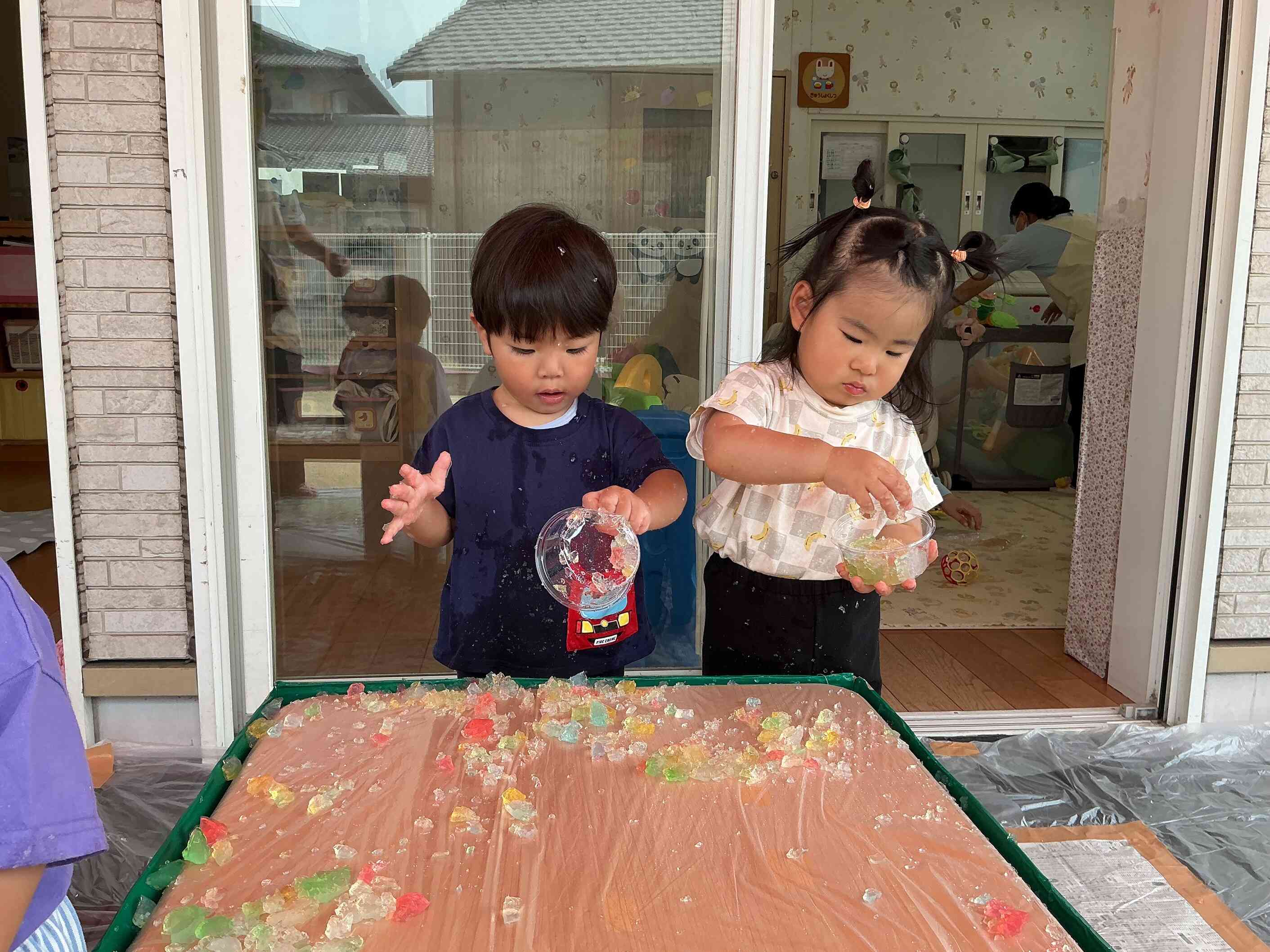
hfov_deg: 61.7
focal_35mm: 29
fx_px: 1064
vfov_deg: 48.2
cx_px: 635
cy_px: 476
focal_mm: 3
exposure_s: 1/348
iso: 25
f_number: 1.8
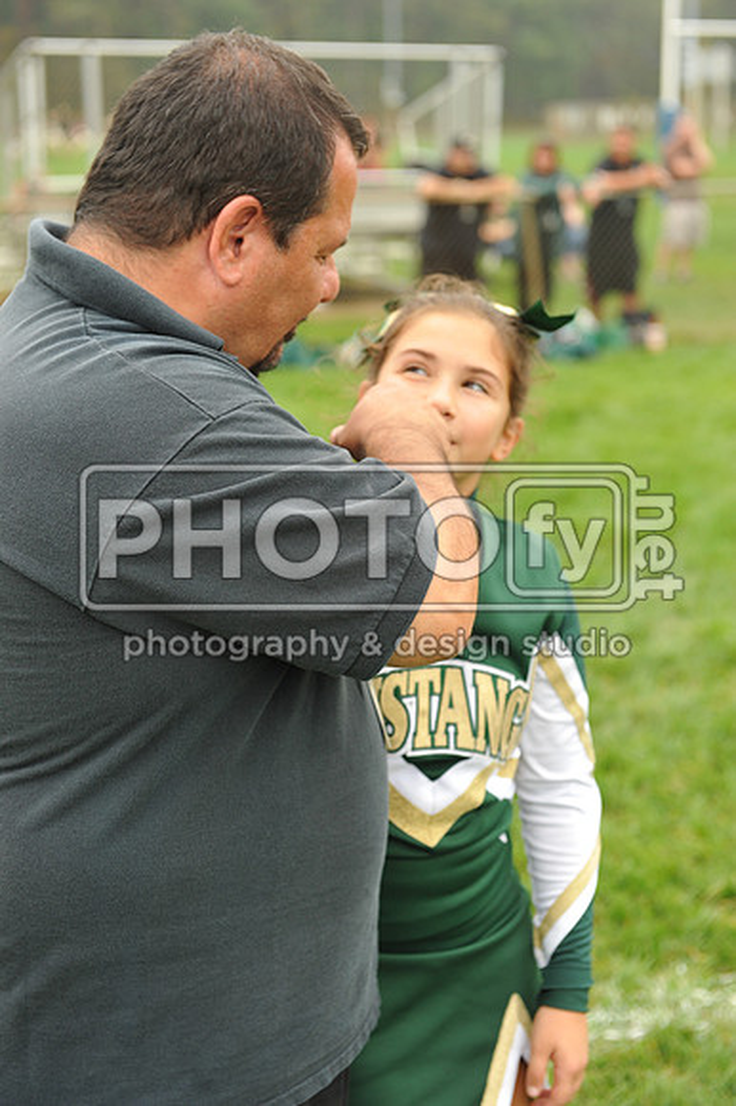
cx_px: 368
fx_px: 1903
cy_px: 553
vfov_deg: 32.4
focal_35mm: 62
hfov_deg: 21.9
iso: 800
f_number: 4
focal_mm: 62
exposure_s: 1/1000
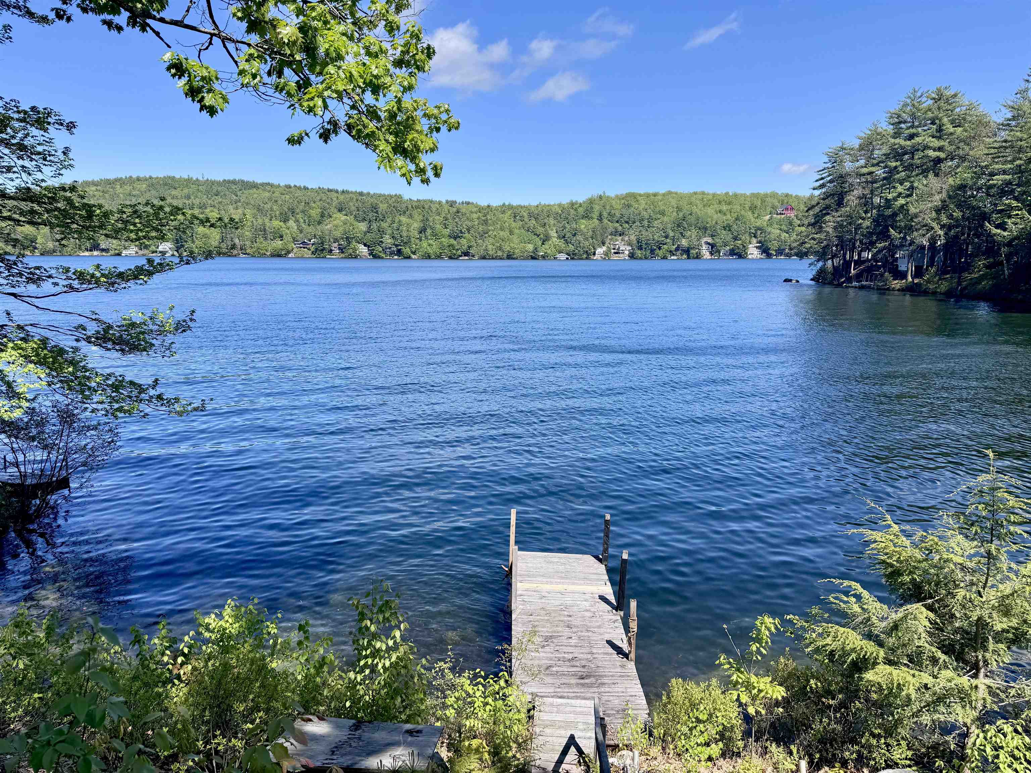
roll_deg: -0.2
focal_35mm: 24
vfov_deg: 56.8
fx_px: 715
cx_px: 516
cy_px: 386
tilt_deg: -11.0
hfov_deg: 71.6
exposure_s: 1/3413
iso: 80
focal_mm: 6.76
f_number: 1.78
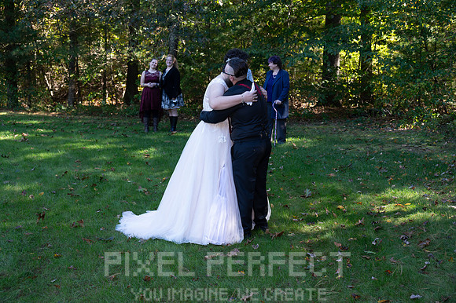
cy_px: 152
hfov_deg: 38.2
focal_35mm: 52
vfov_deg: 26.0
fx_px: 658
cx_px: 228
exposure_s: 1/60
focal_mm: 52
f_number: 5.6
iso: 250
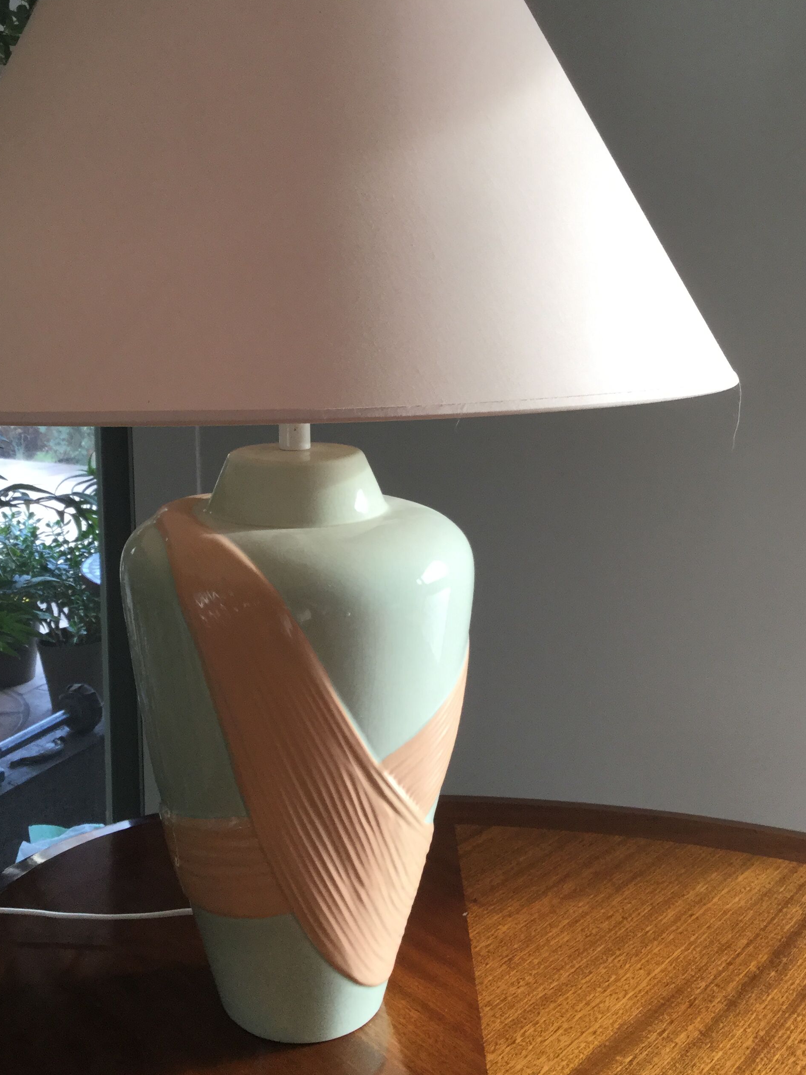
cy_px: 470
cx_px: 313
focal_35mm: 40
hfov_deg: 35.8
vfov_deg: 46.7
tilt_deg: -9.7
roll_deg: -0.4
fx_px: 1242
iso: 32
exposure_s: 1/33
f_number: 2.4
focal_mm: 3.3
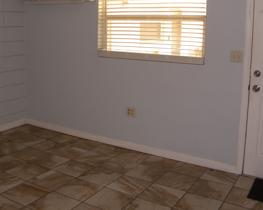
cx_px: 113
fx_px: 327
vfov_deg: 35.3
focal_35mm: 42
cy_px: 68
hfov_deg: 43.7
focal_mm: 5
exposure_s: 1/65.3
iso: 92
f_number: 3.5
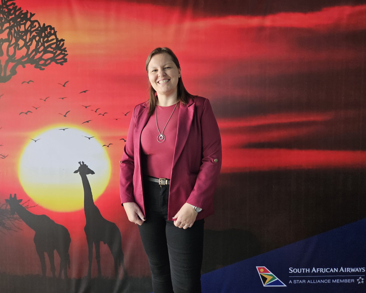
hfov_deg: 70.2
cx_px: 174
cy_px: 146
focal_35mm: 24
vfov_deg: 58.8
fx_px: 260
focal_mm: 5.4
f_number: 1.8
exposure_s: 1/120
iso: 250
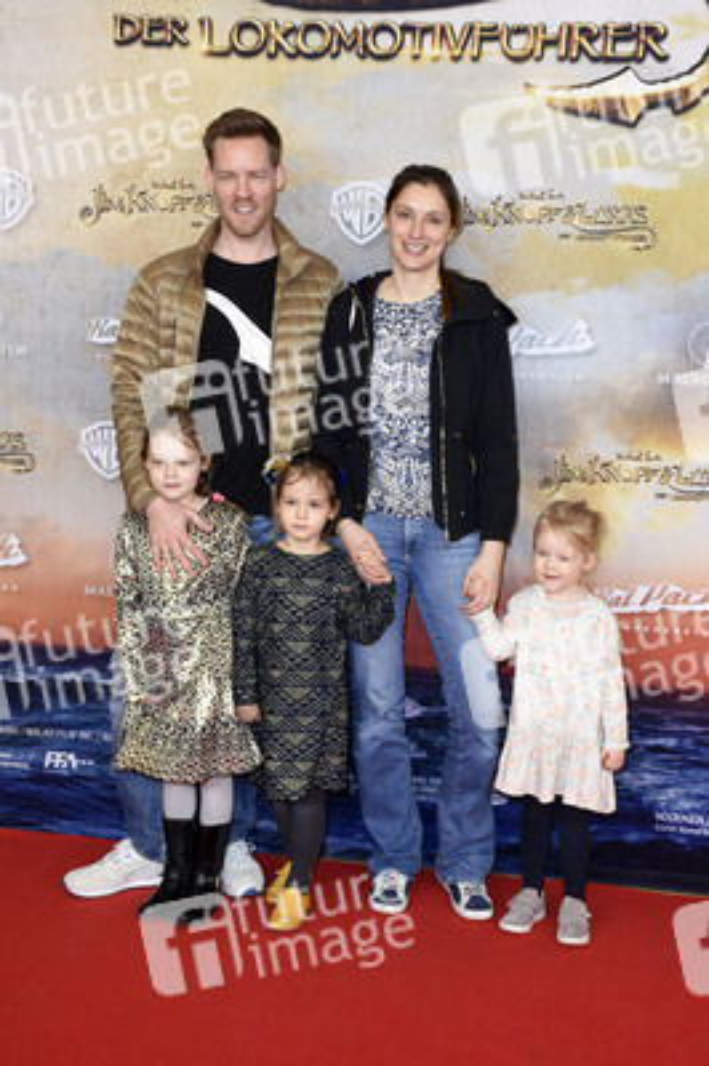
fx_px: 1420
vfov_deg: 41.1
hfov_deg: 28.0
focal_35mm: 48
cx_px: 354
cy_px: 533
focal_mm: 32
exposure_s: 1/100
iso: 640
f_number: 6.3
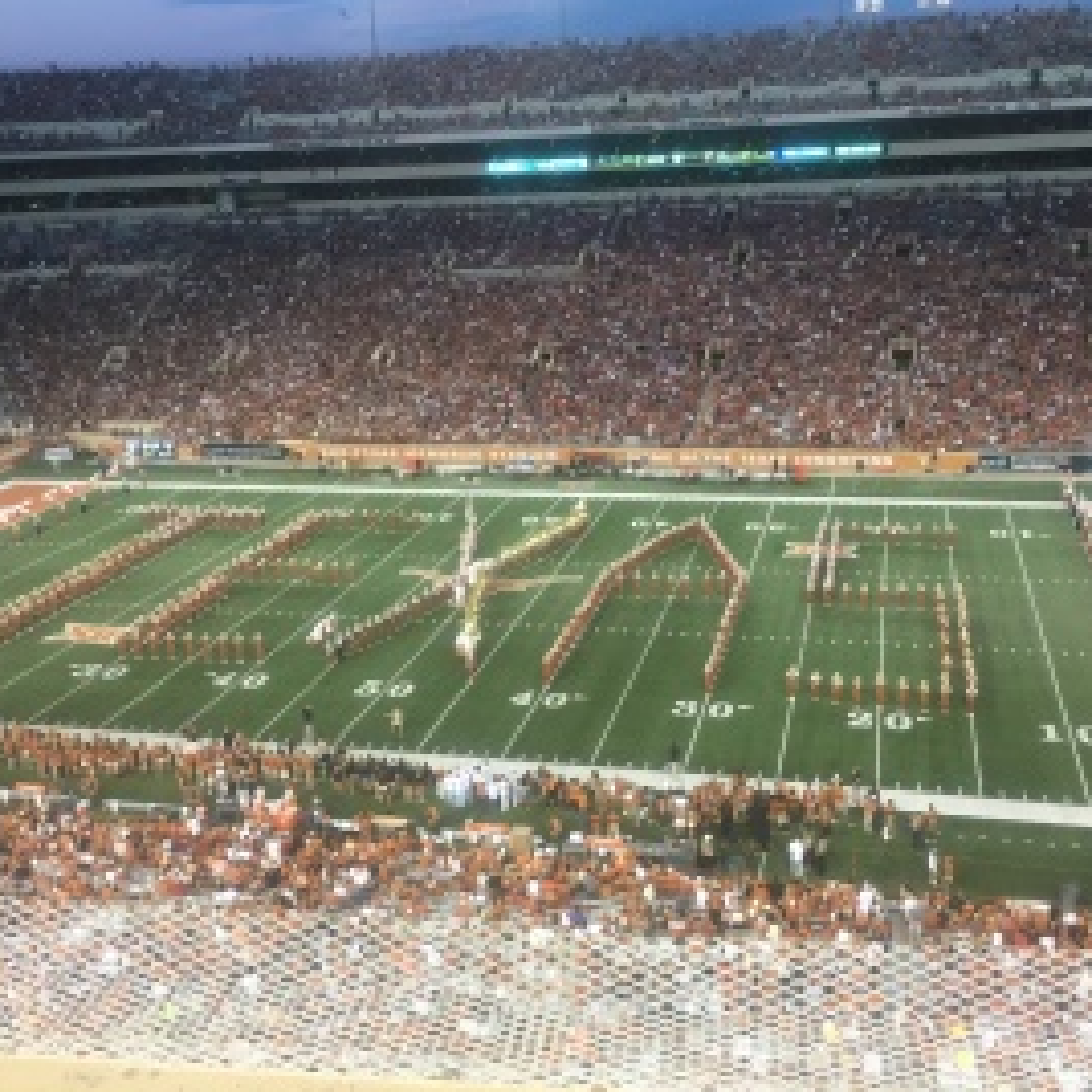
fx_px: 1249
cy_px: 542
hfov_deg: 47.2
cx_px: 562
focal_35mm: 35
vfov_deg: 47.2
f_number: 2.2
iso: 25
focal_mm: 4.15
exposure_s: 1/30
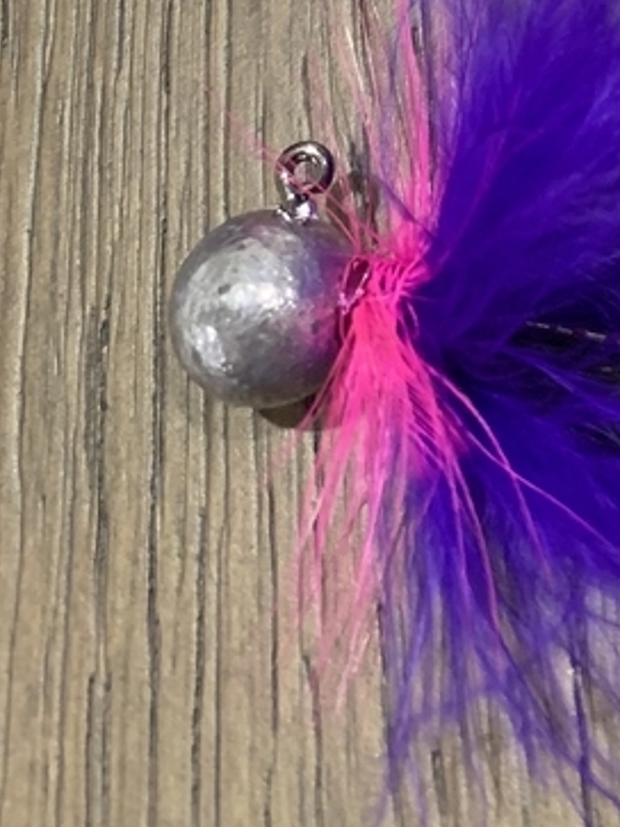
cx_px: 1017
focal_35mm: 86
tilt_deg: -67.3
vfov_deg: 19.8
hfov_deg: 15.4
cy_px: -399
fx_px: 2055
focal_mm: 4.25
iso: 400
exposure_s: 1/30
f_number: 1.8
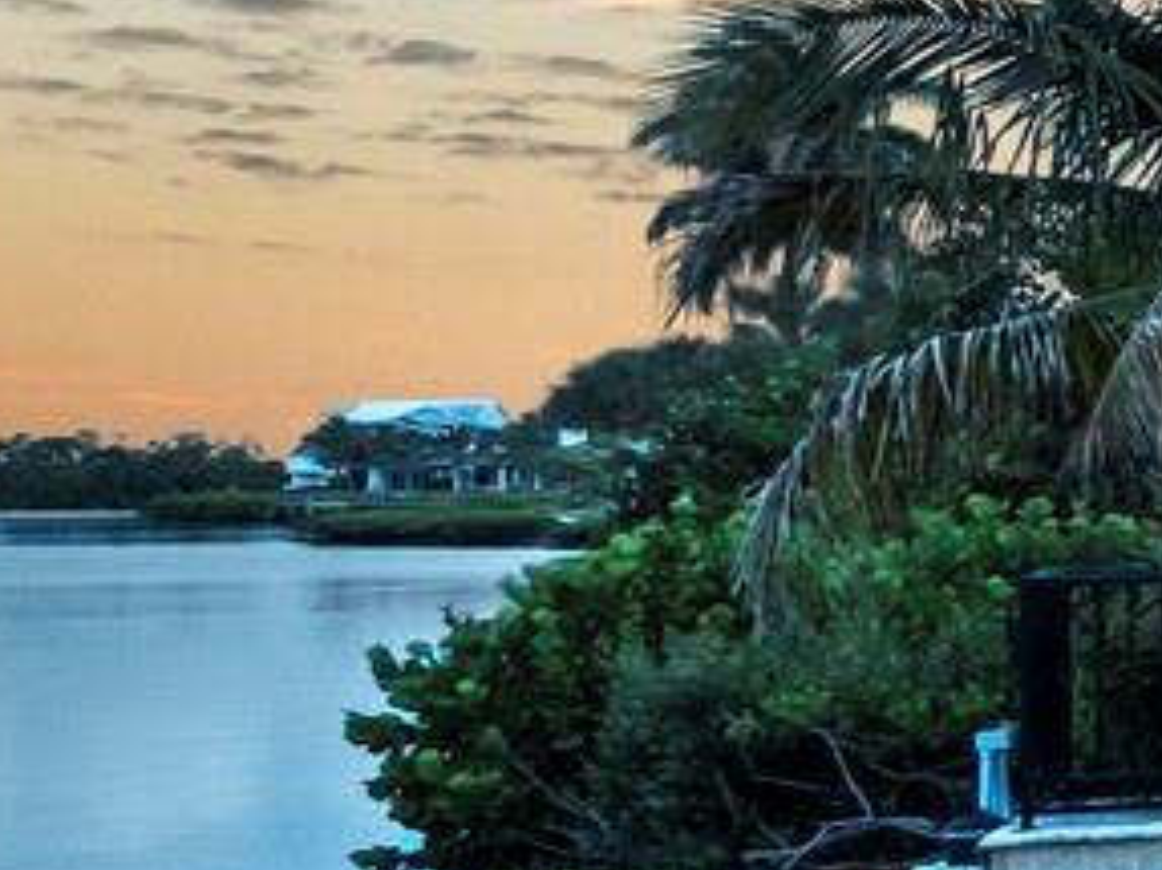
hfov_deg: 13.5
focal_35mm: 78
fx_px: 2617
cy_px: 473
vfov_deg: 18.9
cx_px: 3057
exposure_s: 1/2.5
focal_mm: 7
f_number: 11
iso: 640
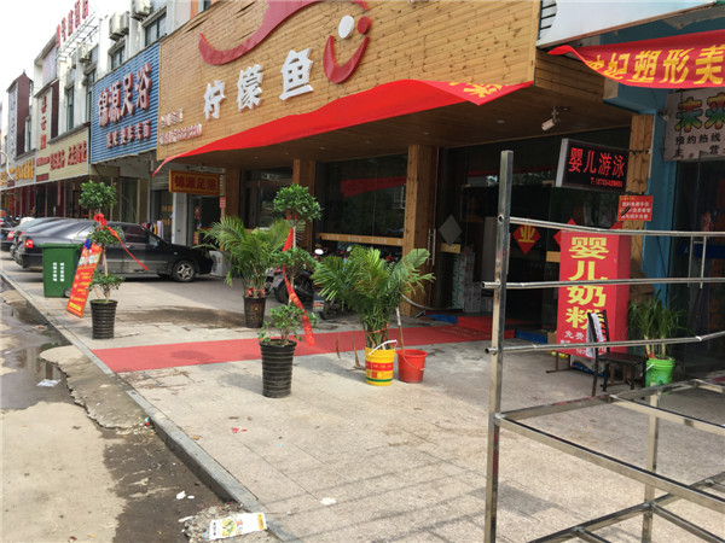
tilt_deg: -4.9
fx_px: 607
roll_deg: -4.9
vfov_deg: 48.2
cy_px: 272
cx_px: 362
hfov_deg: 61.7
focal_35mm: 29
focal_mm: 4.15
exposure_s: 1/519
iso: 25
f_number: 2.2
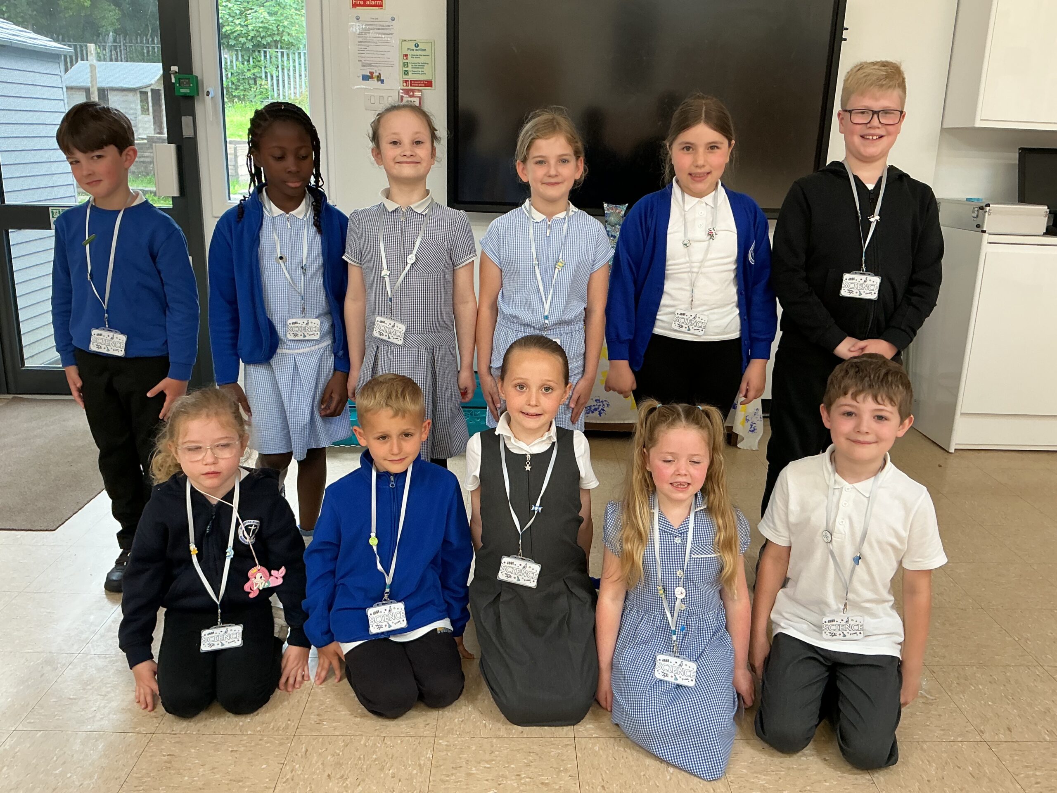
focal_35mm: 29
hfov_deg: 61.7
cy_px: 396
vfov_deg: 48.2
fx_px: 886
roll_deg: -2.1
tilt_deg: -15.2
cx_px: 528
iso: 80
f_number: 1.8
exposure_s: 1/60
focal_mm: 3
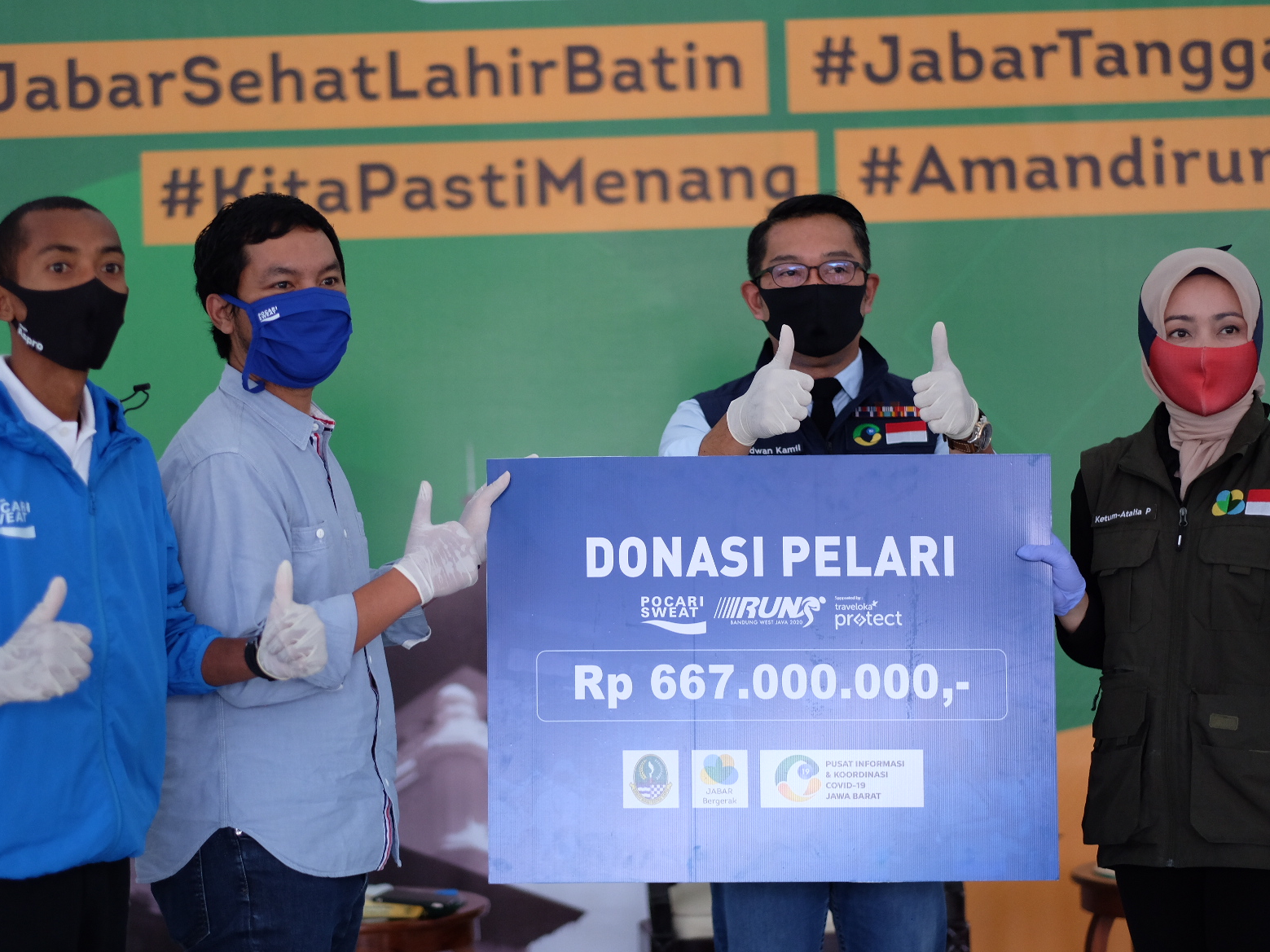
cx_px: 613
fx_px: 3375
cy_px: 475
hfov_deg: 21.3
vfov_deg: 16.1
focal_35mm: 92
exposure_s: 1/320
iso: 640
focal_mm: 56
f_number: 1.2
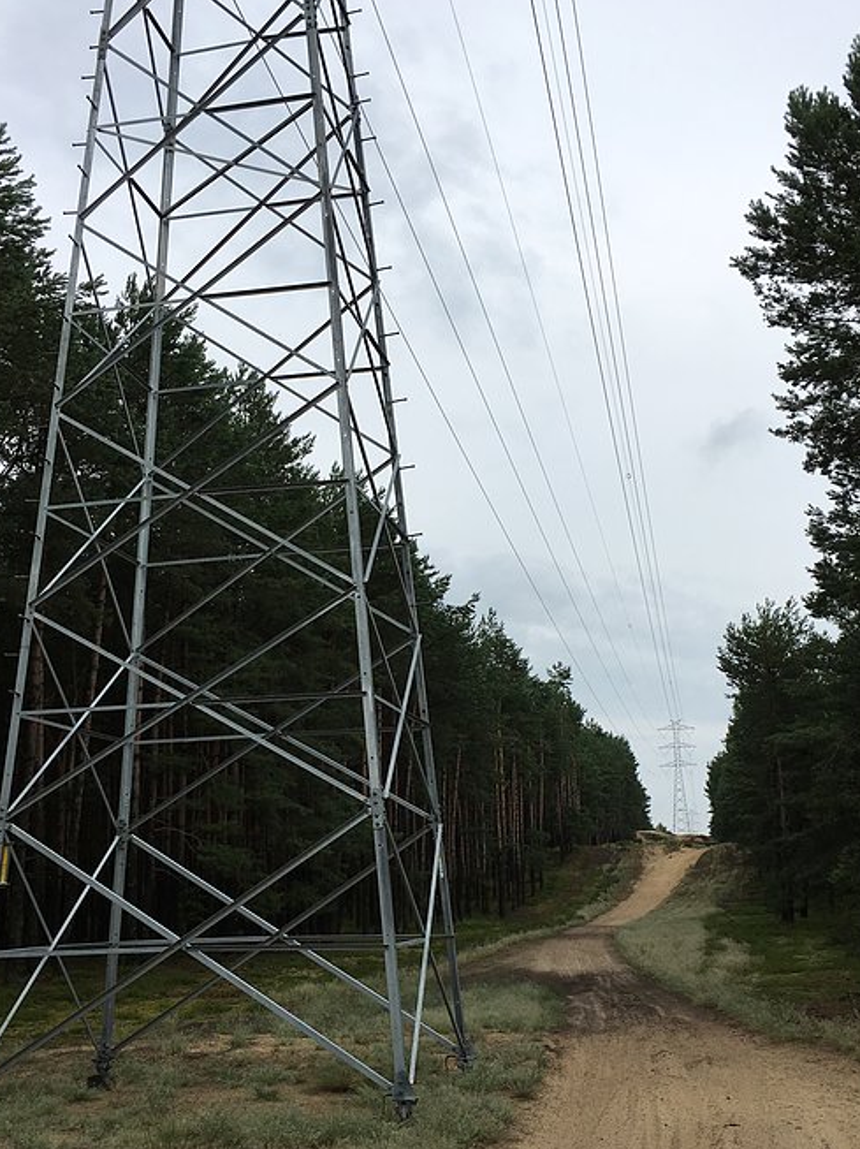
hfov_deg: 35.9
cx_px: 432
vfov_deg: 46.7
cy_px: 660
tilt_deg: +7.9
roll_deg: +1.2
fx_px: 1326
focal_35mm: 40
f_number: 2.2
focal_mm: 4.15
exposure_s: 1/1282
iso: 25
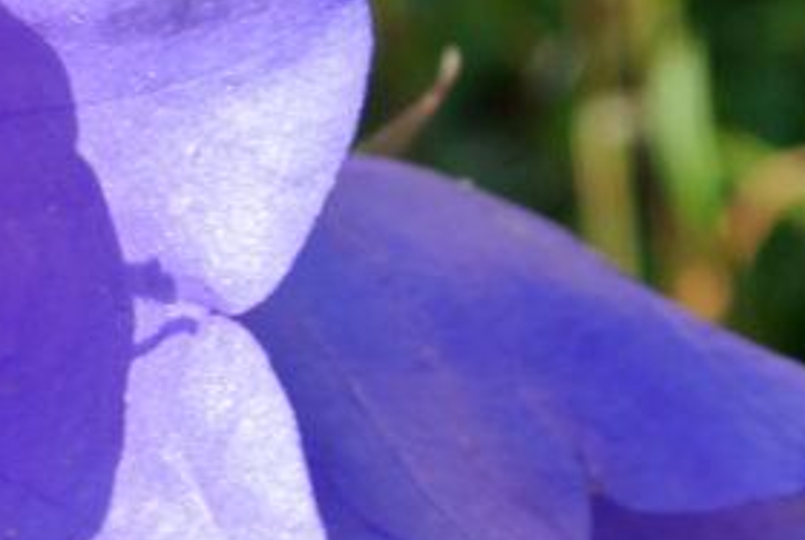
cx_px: -221
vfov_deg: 7.6
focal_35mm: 181
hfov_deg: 11.1
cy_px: 464
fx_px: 4056
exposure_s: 1/200
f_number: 5.6
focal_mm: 17.5
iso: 100
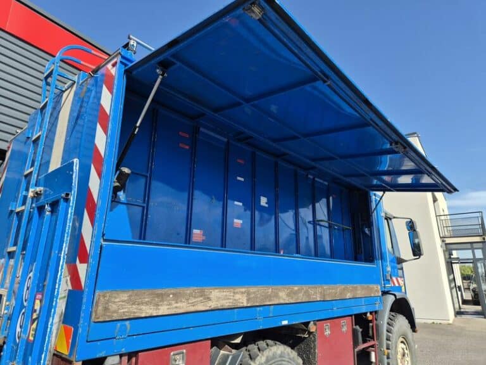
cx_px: 243
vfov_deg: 58.9
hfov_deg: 73.9
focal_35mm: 23
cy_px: 182
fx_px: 323
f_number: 1.8
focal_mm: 5.4
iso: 25
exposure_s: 1/1052
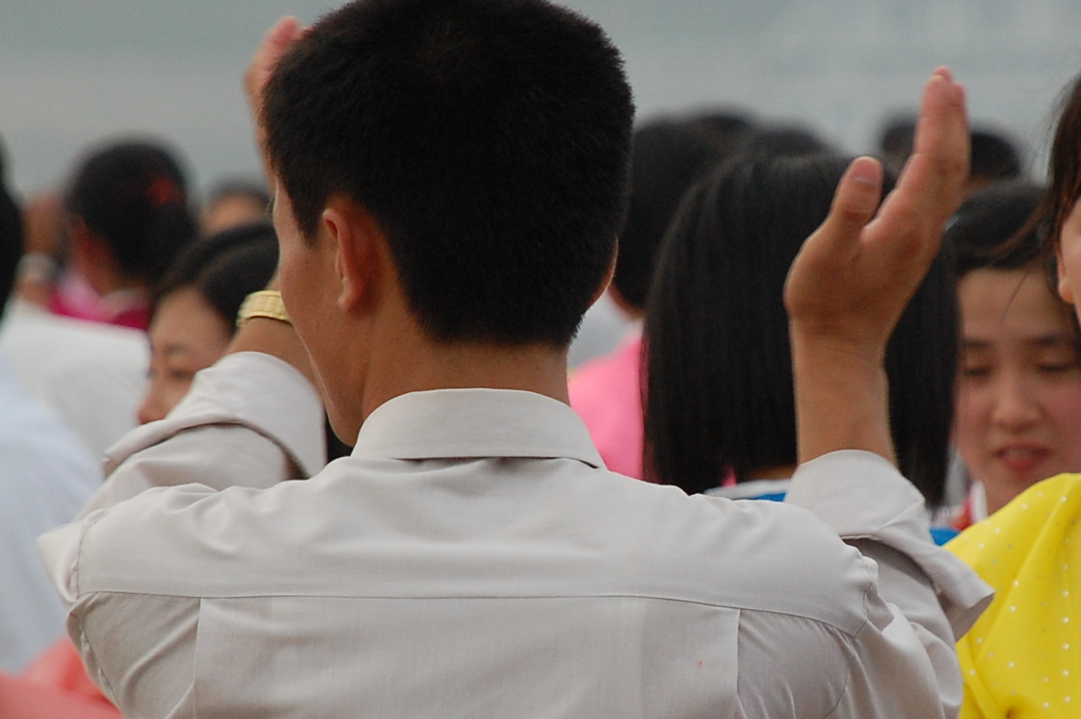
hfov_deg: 4.4
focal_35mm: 473
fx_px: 14197
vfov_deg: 2.9
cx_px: 774
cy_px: 506
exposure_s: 1/500
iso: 640
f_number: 5.6
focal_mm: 135
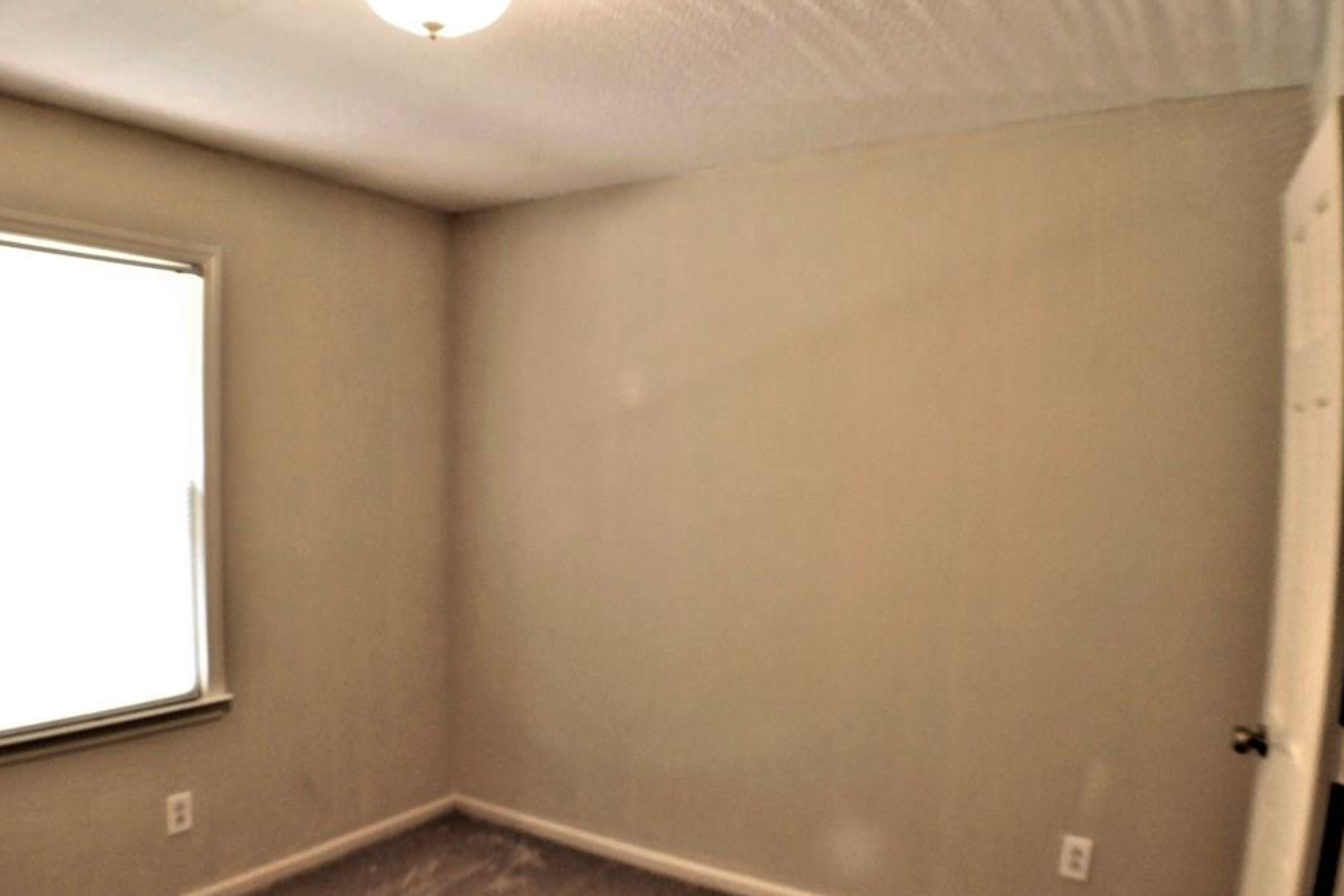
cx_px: 665
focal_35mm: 30
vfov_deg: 43.6
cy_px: 474
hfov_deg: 61.9
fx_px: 1120
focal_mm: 5
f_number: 3.5
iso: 125
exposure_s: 1/6
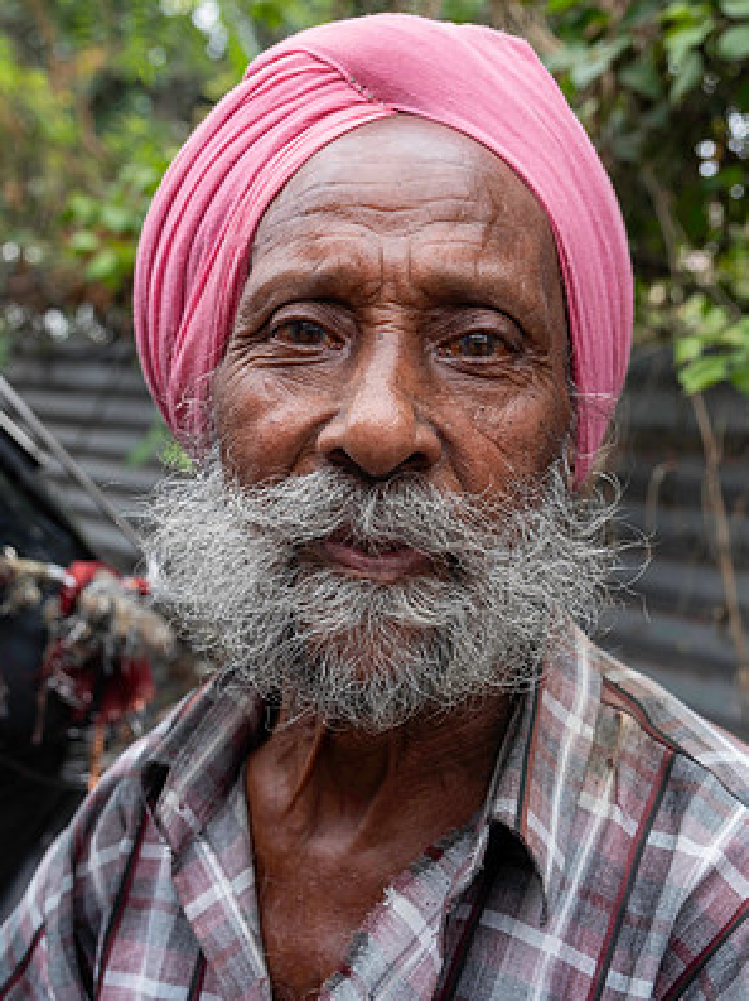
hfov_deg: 30.2
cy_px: 487
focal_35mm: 48
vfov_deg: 39.7
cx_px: 373
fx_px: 1387
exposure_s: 1/160
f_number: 5
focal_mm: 29.2
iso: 200
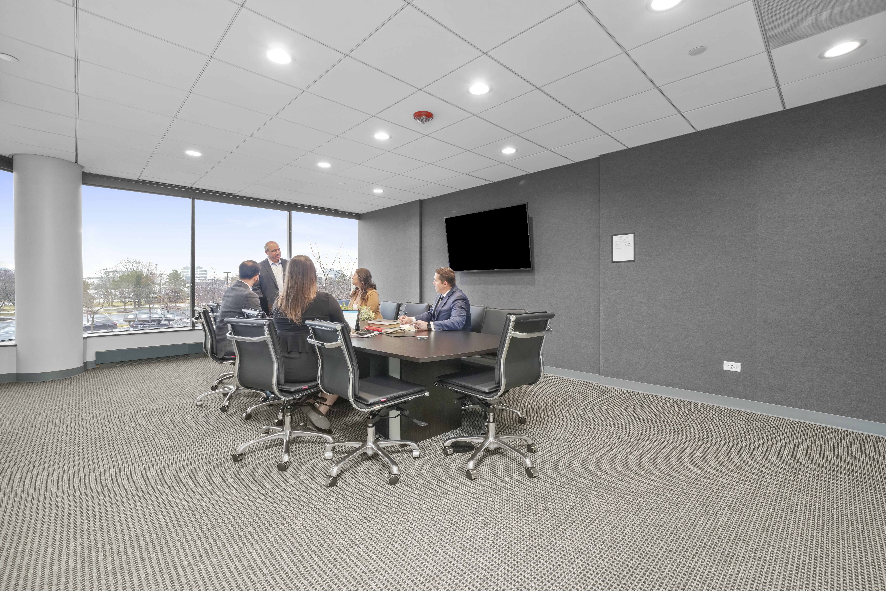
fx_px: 369
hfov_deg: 100.4
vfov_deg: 77.3
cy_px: 296
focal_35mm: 15
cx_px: 443
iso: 1250
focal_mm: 15
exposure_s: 1/3
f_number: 9
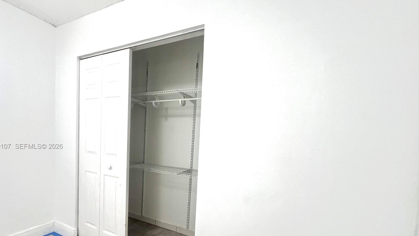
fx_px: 167
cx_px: 198
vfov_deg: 69.5
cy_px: 147
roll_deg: -2.1
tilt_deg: -3.6
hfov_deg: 102.9
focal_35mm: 15
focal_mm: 1.57
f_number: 1.8
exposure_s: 1/120
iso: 100
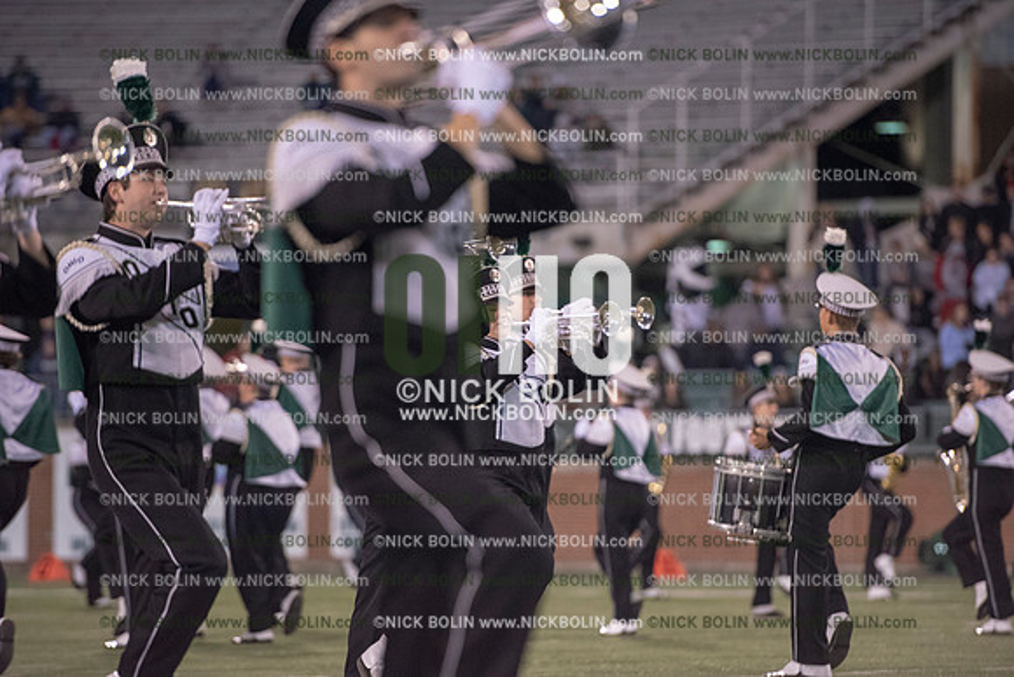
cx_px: 507
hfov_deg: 10.3
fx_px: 5634
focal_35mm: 200
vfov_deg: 6.9
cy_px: 338
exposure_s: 1/1250
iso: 5000
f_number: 3.2
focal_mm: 200
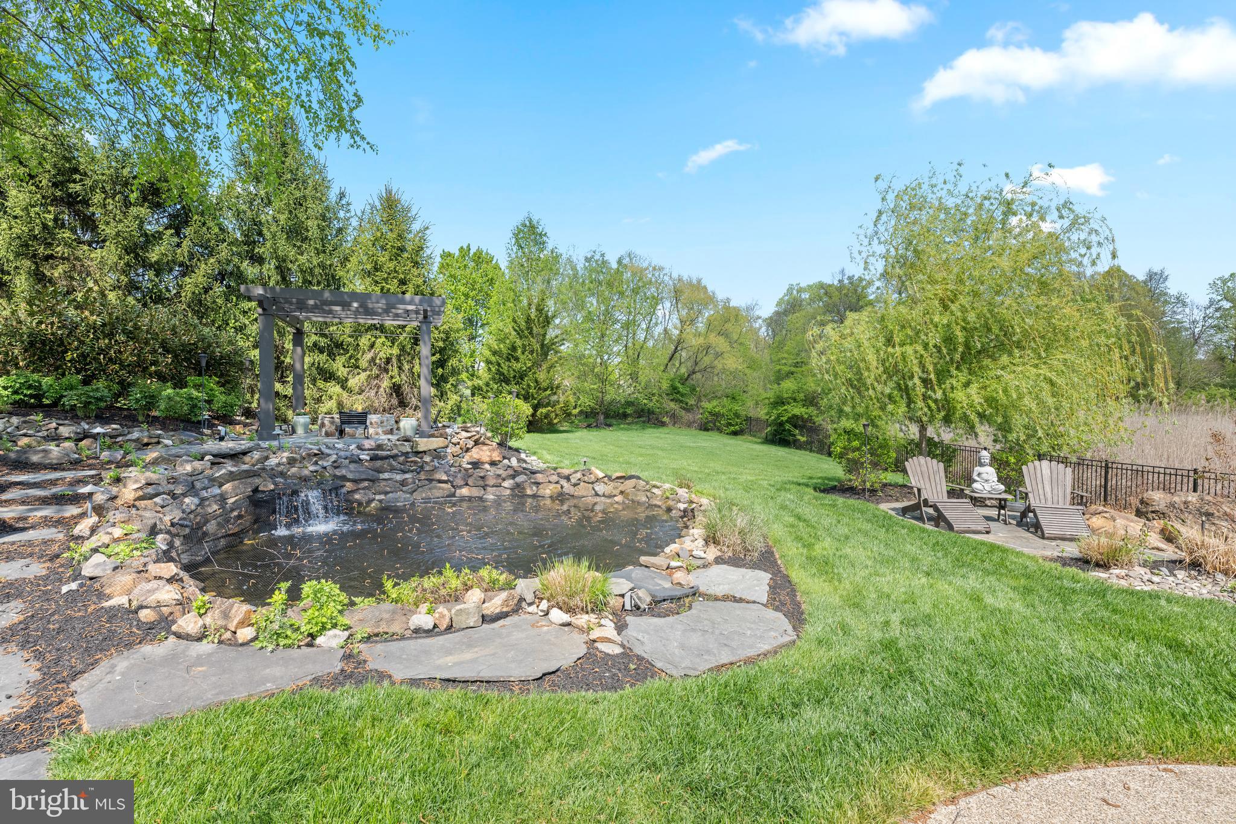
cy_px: 412
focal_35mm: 16
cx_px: 618
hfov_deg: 96.7
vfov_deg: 73.7
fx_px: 549
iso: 800
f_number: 7.1
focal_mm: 16
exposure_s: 1/500
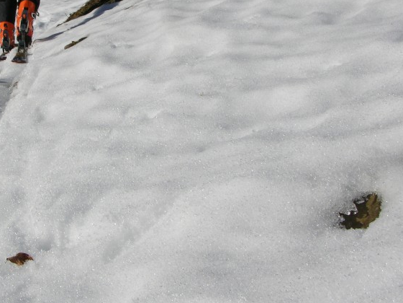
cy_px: 78
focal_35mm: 64
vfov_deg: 22.7
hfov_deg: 30.0
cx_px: 122
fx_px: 745
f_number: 8
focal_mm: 8.9
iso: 50
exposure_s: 1/389
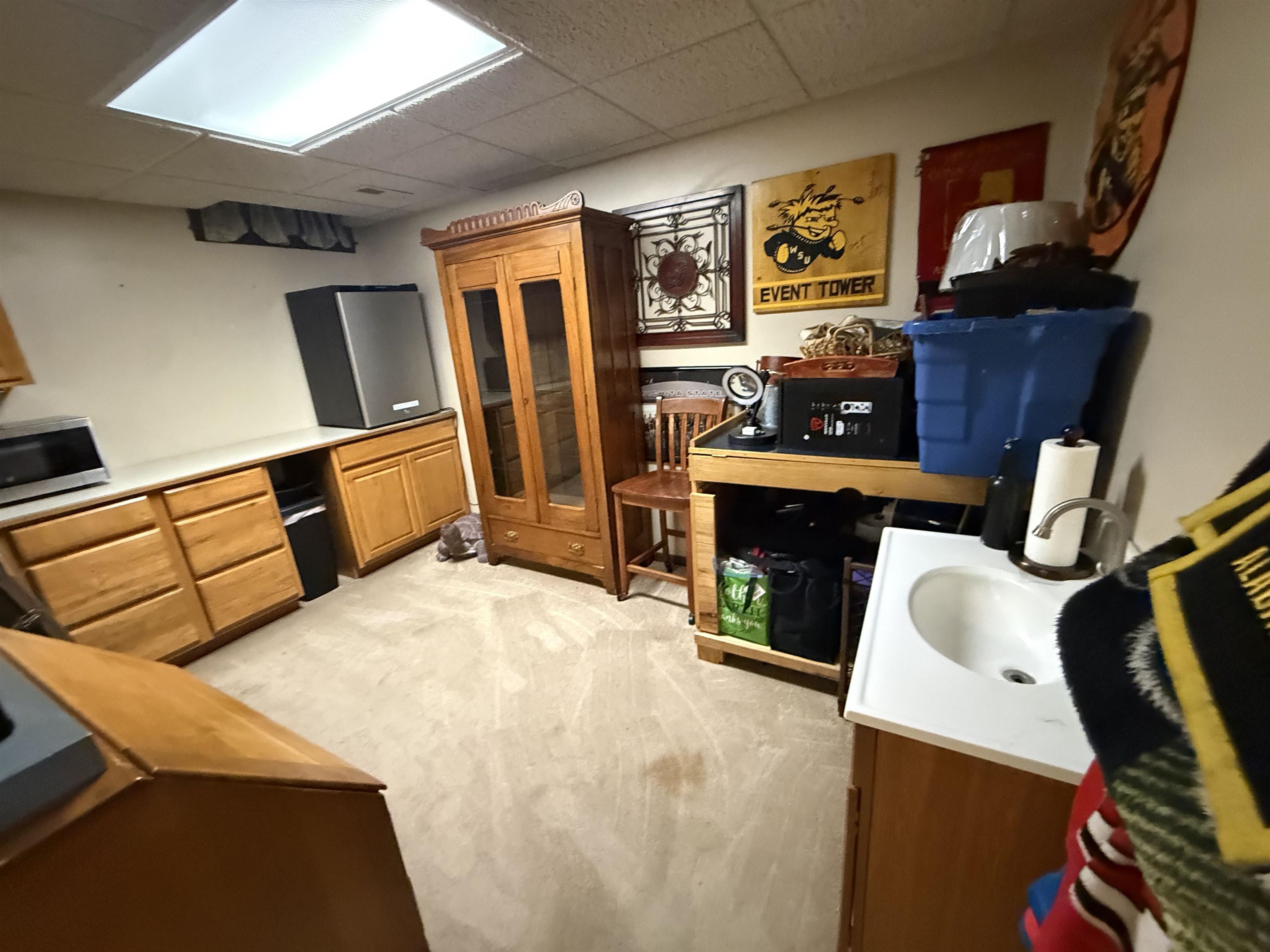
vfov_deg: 85.7
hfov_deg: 102.1
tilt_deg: -17.4
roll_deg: +4.8
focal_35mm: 14
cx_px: 635
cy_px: 476
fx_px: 514
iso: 1250
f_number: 2.2
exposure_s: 1/40
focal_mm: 2.22
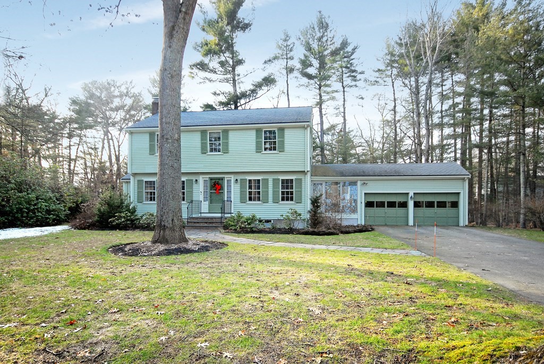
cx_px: 272
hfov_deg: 81.1
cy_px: 182
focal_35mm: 21
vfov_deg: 59.6
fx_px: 318
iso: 400
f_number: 5.6
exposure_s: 1/125
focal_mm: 14
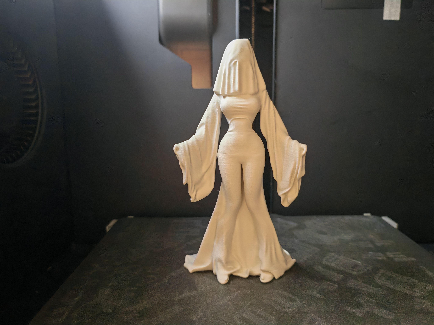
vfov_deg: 51.4
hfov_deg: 65.3
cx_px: 217
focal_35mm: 27
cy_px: 162
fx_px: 339
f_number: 1.95
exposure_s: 1/25
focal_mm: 5.52
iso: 2500
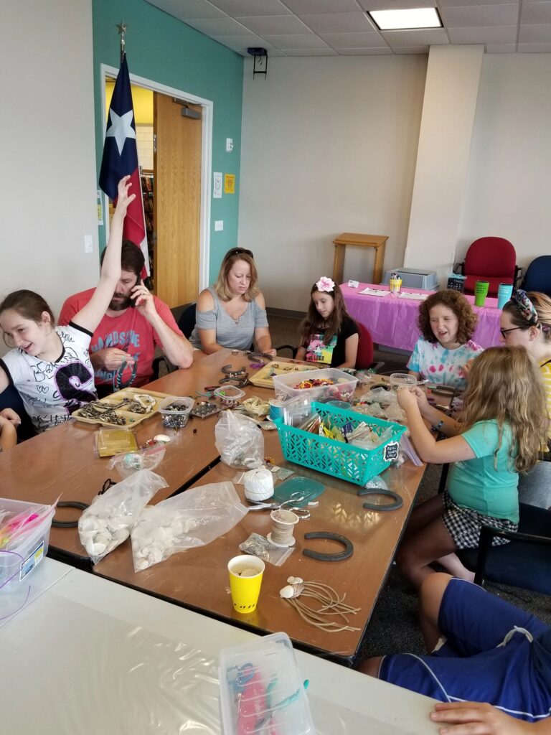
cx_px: 276
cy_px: 368
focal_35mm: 26
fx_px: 552
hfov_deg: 53.1
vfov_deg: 67.3
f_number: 1.7
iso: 100
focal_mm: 4.25
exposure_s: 1/60
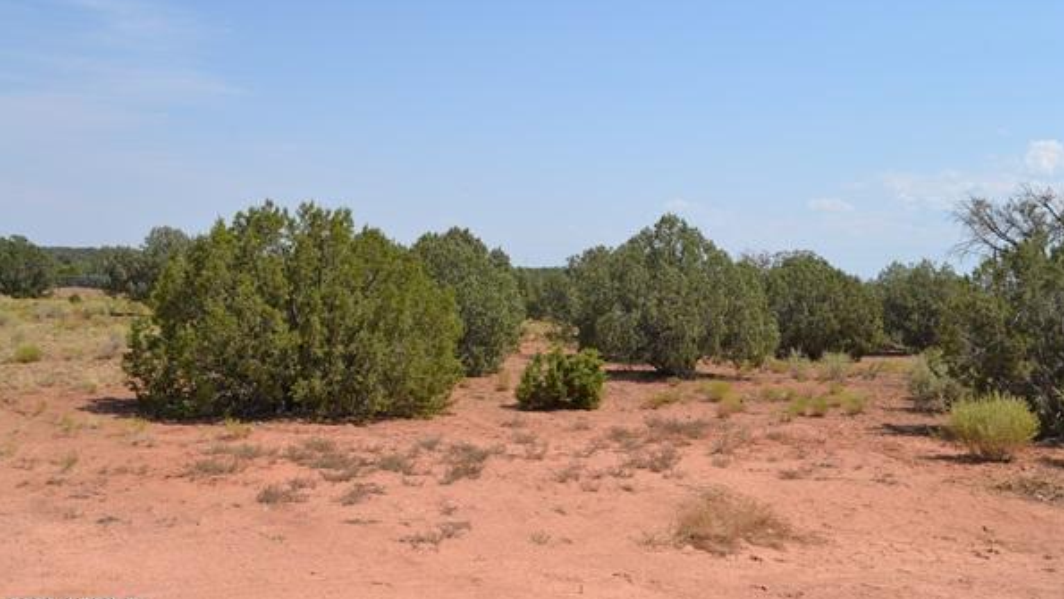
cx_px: 533
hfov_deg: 52.8
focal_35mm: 38
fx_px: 1072
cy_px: 283
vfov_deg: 31.2
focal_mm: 24
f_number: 8
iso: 100
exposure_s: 1/250
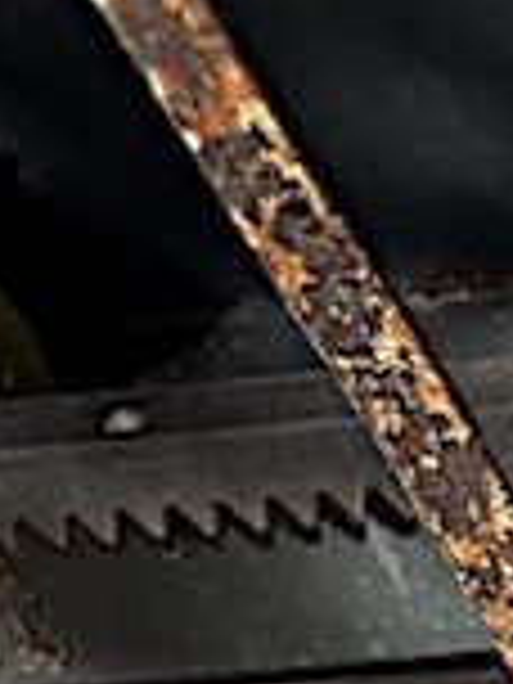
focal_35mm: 205
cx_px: 1935
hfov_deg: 6.2
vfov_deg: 8.5
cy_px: 1854
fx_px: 4051
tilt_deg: -53.5
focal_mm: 5.96
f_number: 1.6
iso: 50
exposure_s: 1/2985
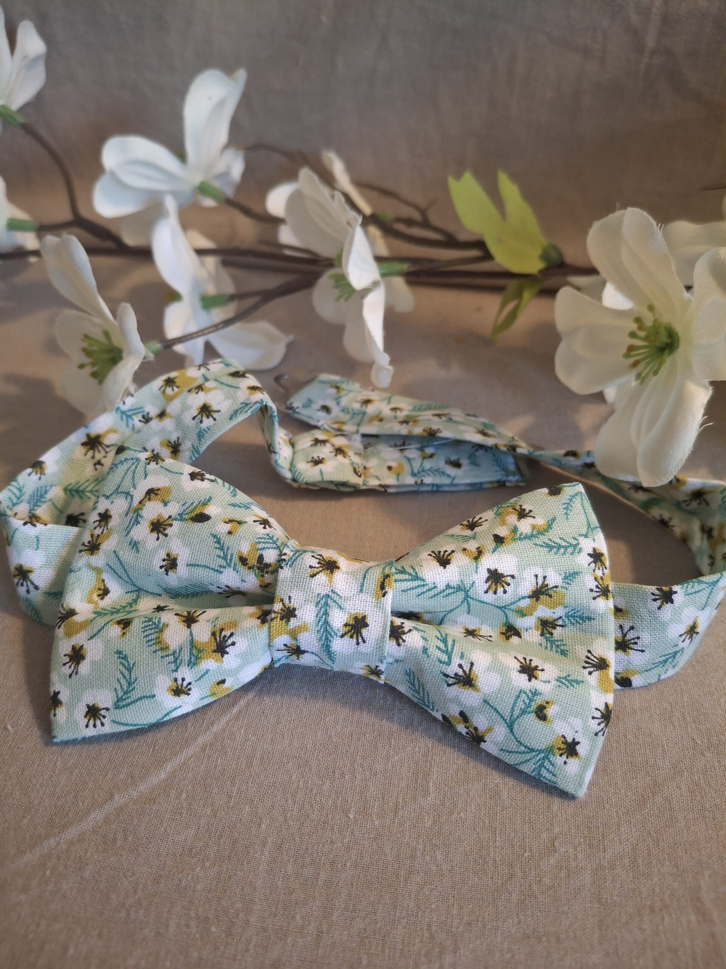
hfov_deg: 54.9
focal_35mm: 25
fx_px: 699
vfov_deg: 69.4
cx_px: 363
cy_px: 484
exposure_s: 1/50
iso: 160
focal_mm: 4.69
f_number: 1.8
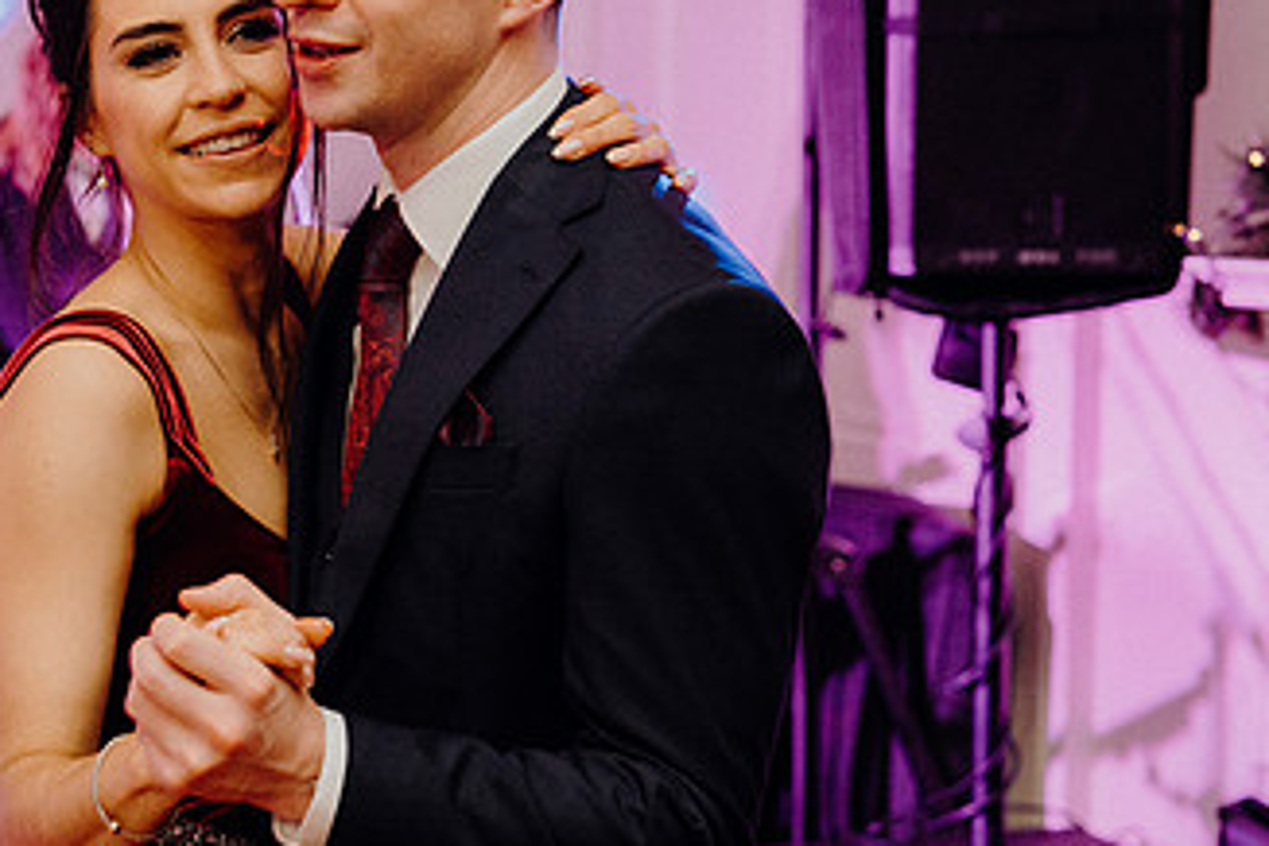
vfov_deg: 13.3
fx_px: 3630
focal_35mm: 103
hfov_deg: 19.8
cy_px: 390
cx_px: 407
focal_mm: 58
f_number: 3.5
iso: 2500
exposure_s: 1/160
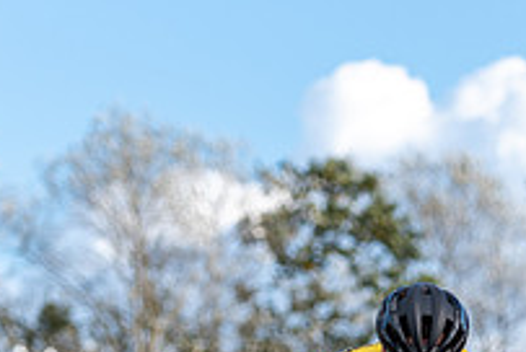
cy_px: 457
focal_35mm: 291
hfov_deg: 7.1
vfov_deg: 4.7
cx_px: 422
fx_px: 4258
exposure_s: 1/2000
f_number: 2.8
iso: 160
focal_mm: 102
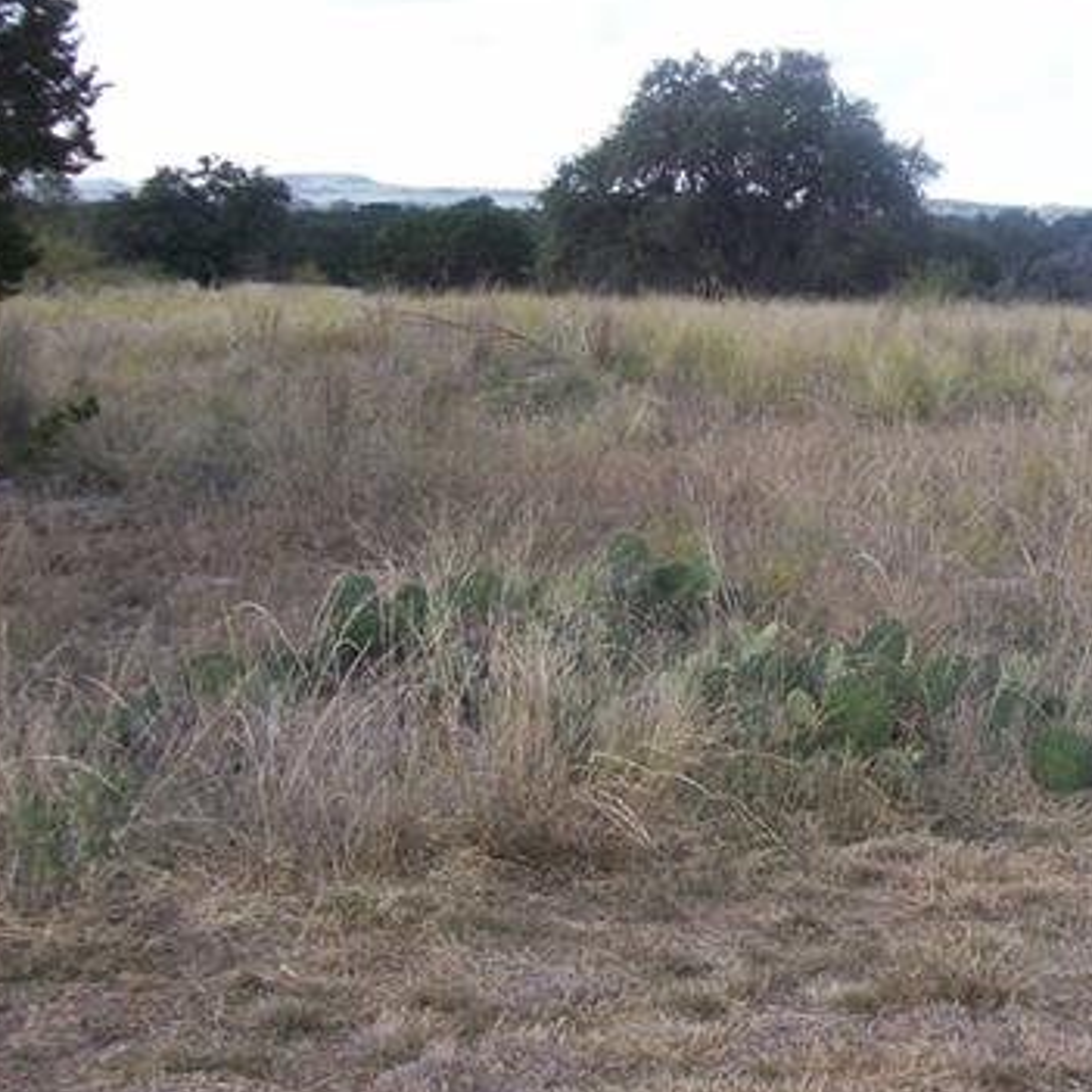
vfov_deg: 29.5
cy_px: 524
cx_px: 974
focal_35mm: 58
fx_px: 2070
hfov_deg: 28.5
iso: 80
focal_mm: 6
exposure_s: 1/534
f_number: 2.7
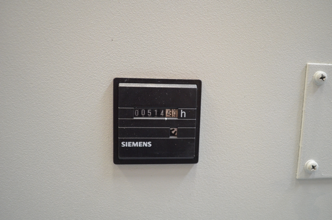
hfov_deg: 57.3
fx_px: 304
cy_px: 110
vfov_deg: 39.8
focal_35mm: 33
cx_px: 166
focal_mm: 22
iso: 2500
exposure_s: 1/80
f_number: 4.5
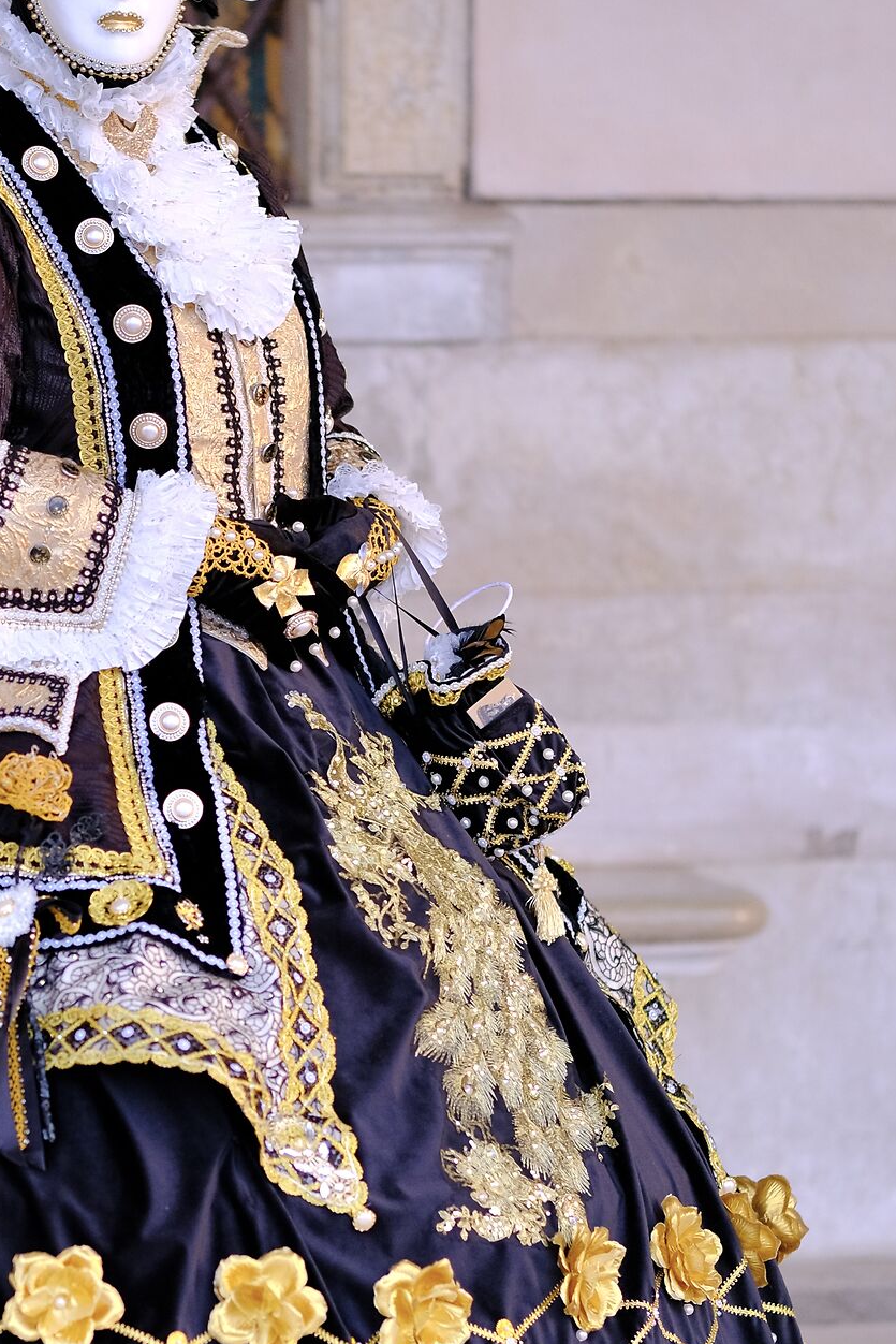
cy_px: 651
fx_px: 6009
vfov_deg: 12.8
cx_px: 79
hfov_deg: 8.5
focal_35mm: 161
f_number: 1.4
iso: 400
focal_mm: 56
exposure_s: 1/420
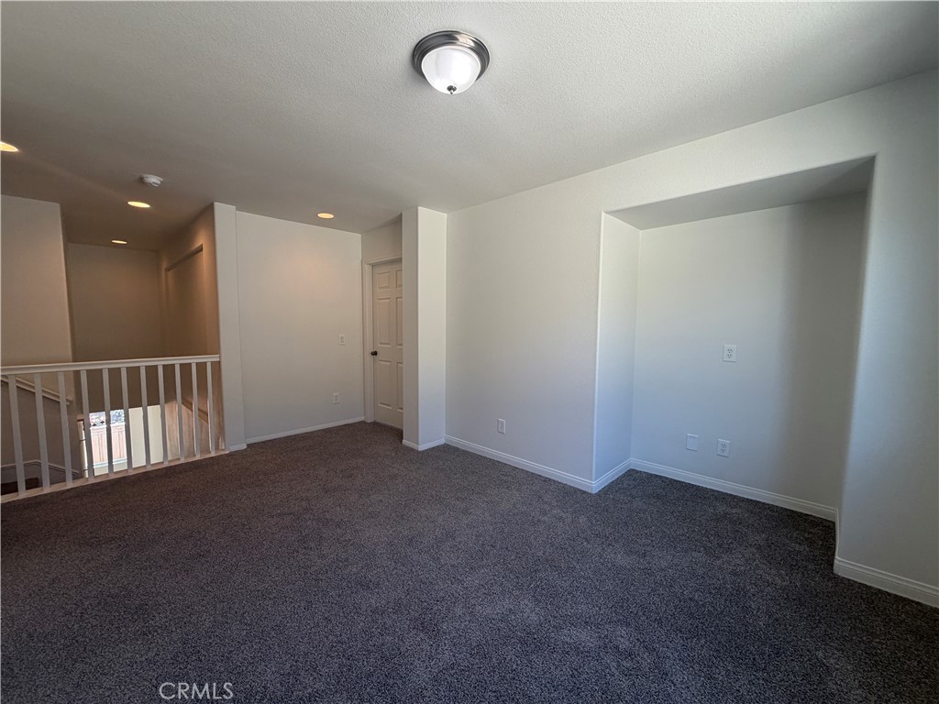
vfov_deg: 85.7
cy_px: 352
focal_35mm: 14
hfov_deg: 102.1
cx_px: 470
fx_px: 380
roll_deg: -0.1
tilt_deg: -4.4
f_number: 2.2
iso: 125
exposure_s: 1/120
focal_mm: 2.22
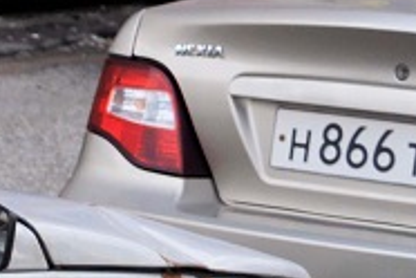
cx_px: -785
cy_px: 427
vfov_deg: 4.4
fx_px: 3570
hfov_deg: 6.2
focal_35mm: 309
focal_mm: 32
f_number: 4.8
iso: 200
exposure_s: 1/800
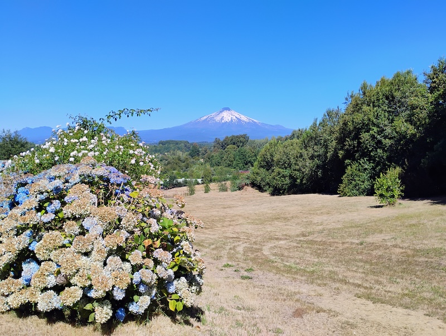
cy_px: 168
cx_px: 223
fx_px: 361
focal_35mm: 28
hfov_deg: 63.4
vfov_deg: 49.8
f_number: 1.8
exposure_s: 1/873
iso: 100
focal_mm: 4.26
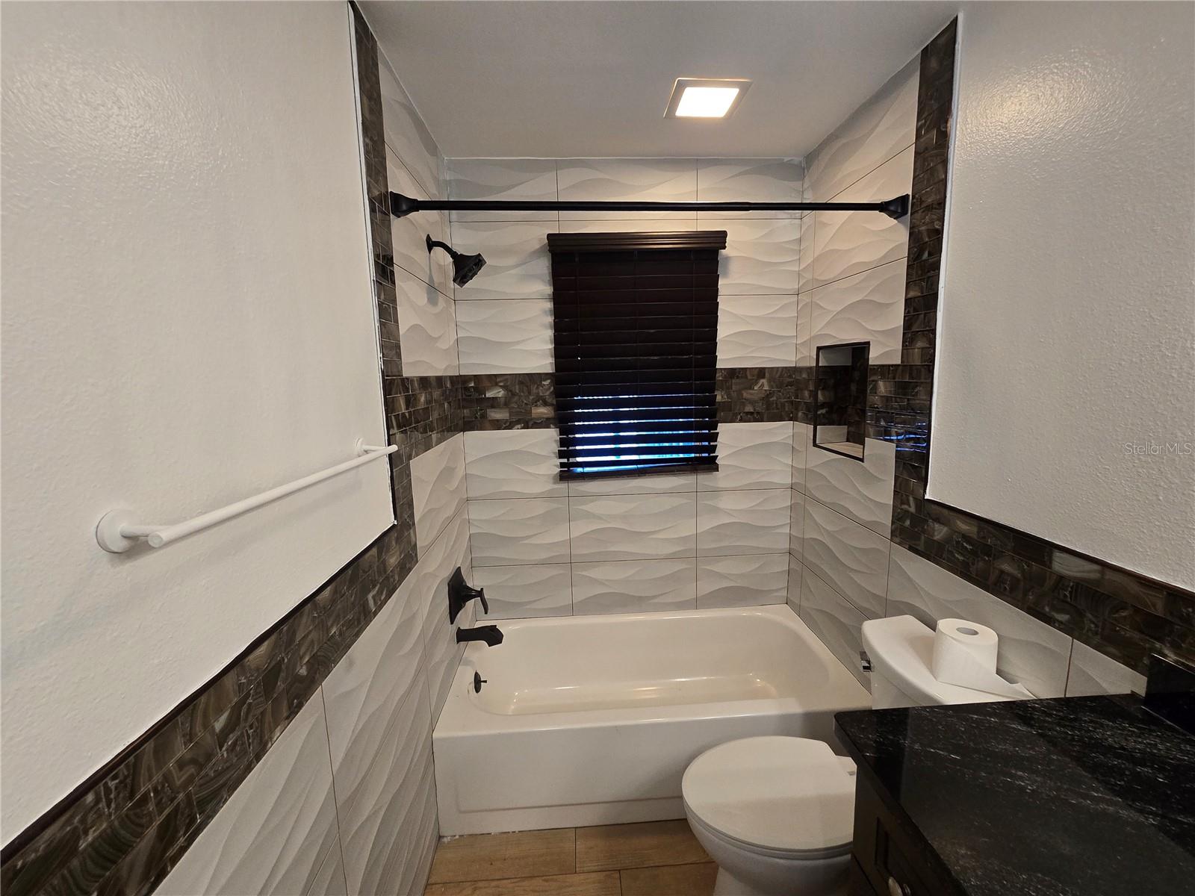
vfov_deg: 89.9
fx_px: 449
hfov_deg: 106.2
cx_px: 598
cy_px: 448
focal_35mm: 13
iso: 250
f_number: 2.2
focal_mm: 2.2
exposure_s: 1/60
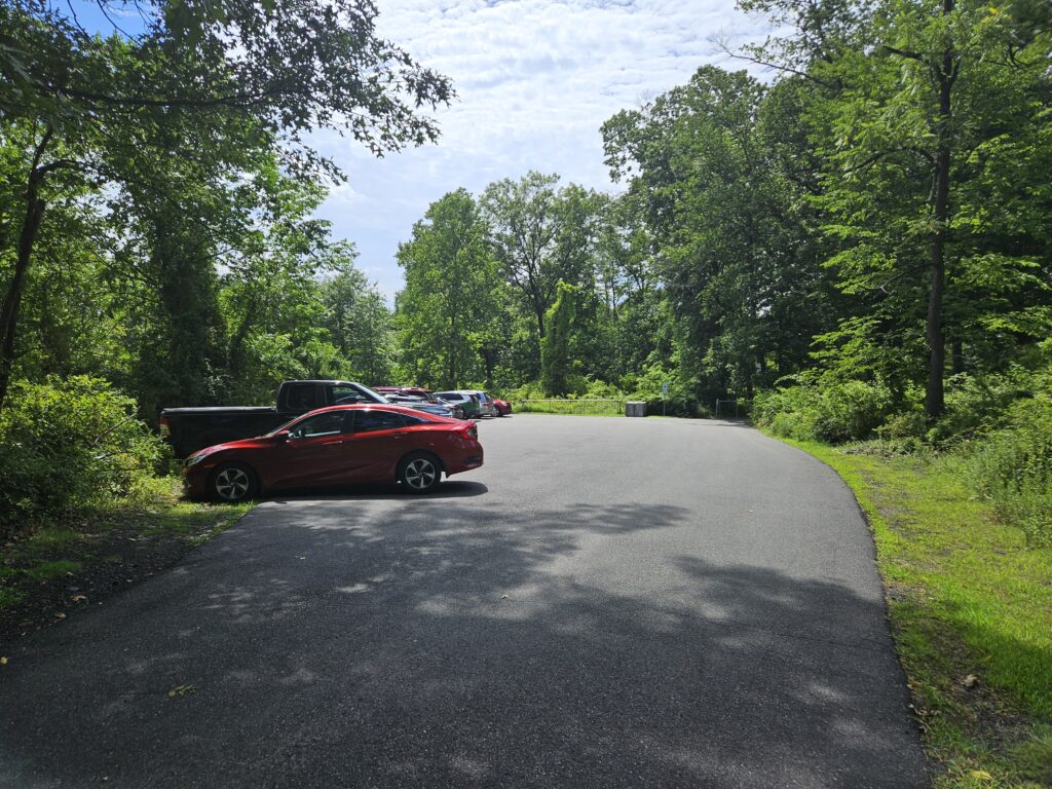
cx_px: 526
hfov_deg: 73.9
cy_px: 394
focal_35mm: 23
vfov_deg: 58.9
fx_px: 699
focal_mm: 5.4
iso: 25
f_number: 1.8
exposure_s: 1/2151
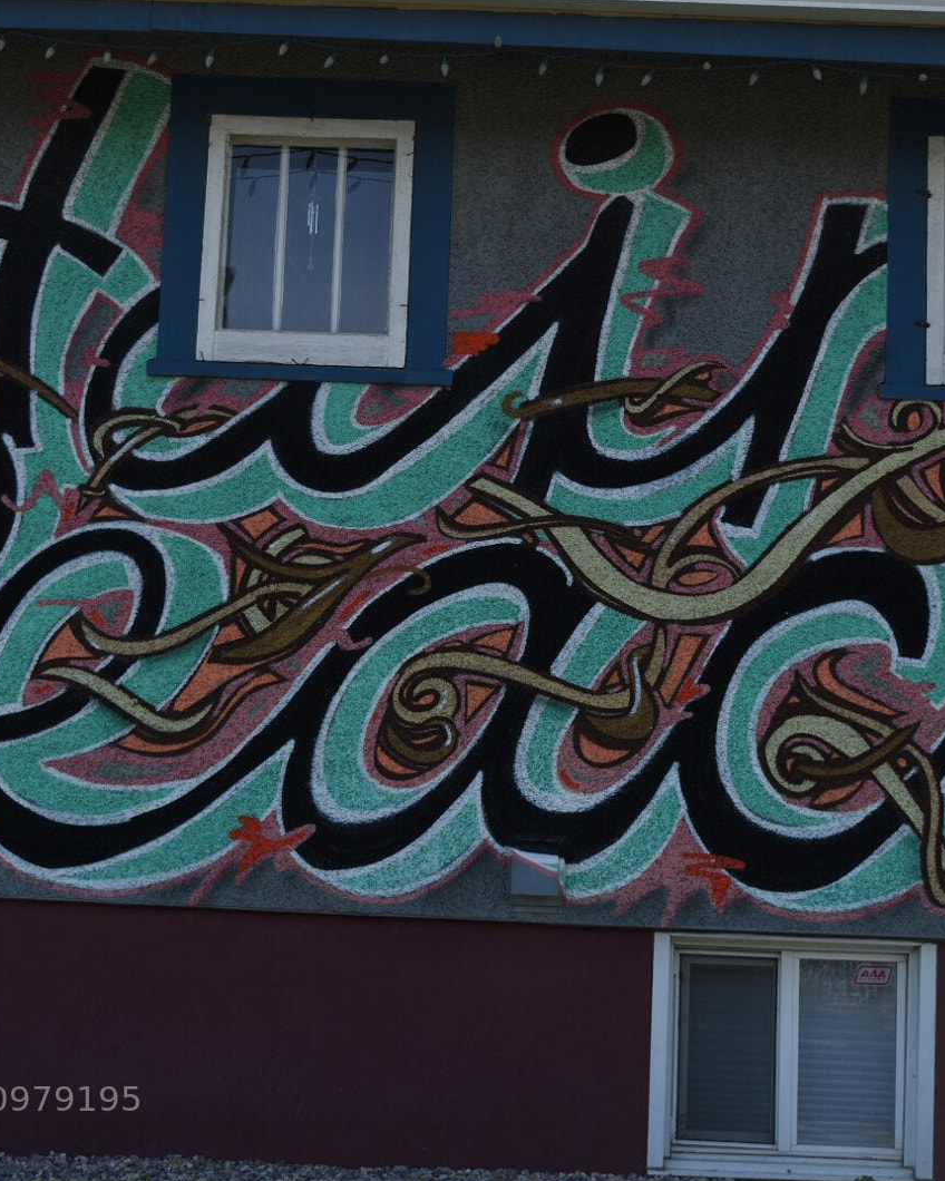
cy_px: 592
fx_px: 2377
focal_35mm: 68
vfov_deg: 27.9
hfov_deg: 22.5
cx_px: 449
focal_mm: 32
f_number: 5.6
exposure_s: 1/500
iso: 100
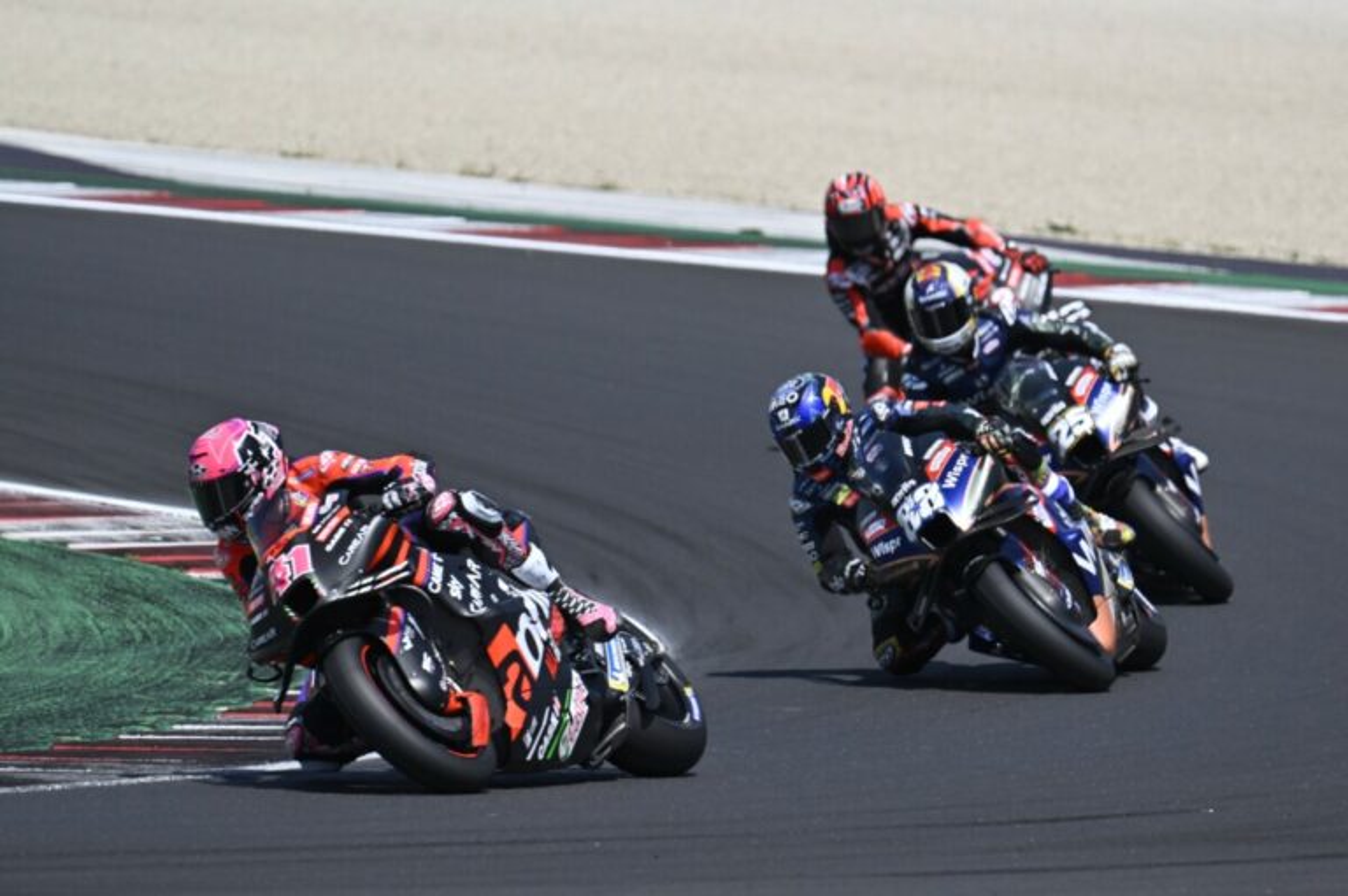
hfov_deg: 4.3
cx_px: 674
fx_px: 17961
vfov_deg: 2.9
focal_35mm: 480
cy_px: 448
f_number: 6.3
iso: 125
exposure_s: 1/1250
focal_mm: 320
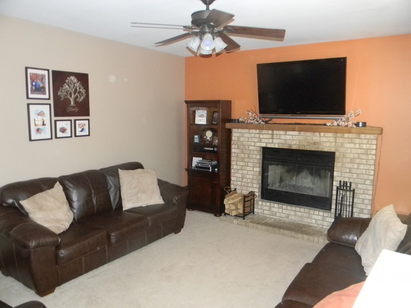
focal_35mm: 28
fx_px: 332
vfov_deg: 49.7
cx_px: 206
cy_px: 154
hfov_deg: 63.4
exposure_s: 1/26
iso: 600
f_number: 3.5
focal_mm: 5
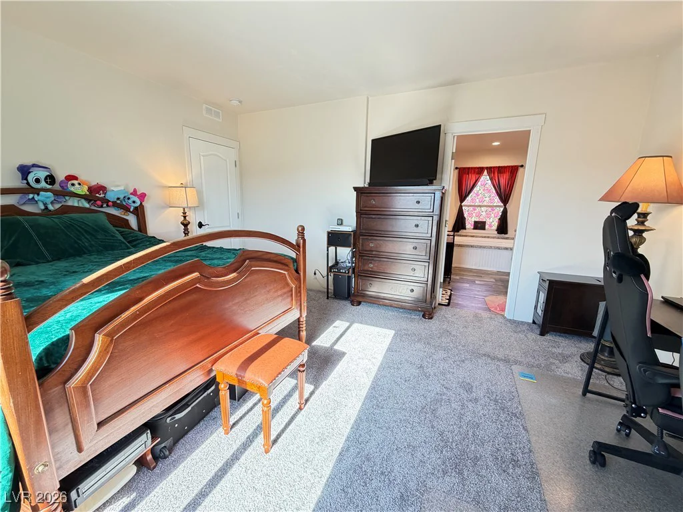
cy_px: 256
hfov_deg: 102.1
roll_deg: -0.9
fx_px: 276
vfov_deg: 85.7
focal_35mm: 14
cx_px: 342
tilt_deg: -10.9
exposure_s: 1/60
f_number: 2.2
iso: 320
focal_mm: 2.22
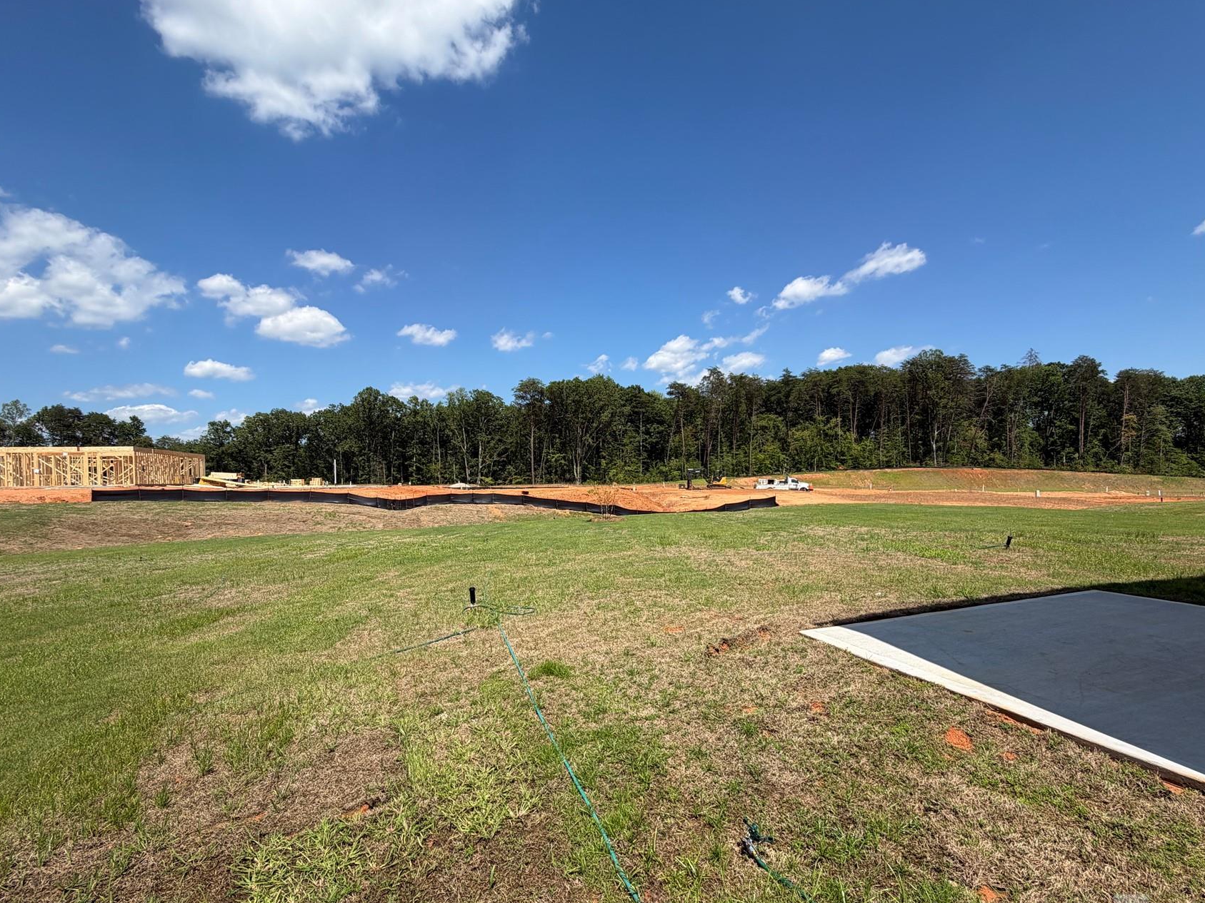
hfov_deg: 91.0
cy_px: 486
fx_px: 592
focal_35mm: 17
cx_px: 610
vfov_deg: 74.6
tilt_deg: +0.3
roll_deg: +1.2
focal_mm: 2.22
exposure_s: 1/853
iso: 20
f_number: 2.2
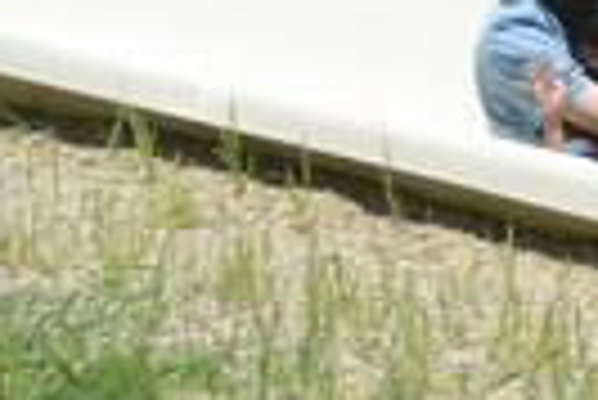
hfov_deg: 3.5
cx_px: 859
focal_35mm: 587
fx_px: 9761
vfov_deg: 2.3
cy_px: 254
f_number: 6.3
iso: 200
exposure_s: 1/640
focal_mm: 195
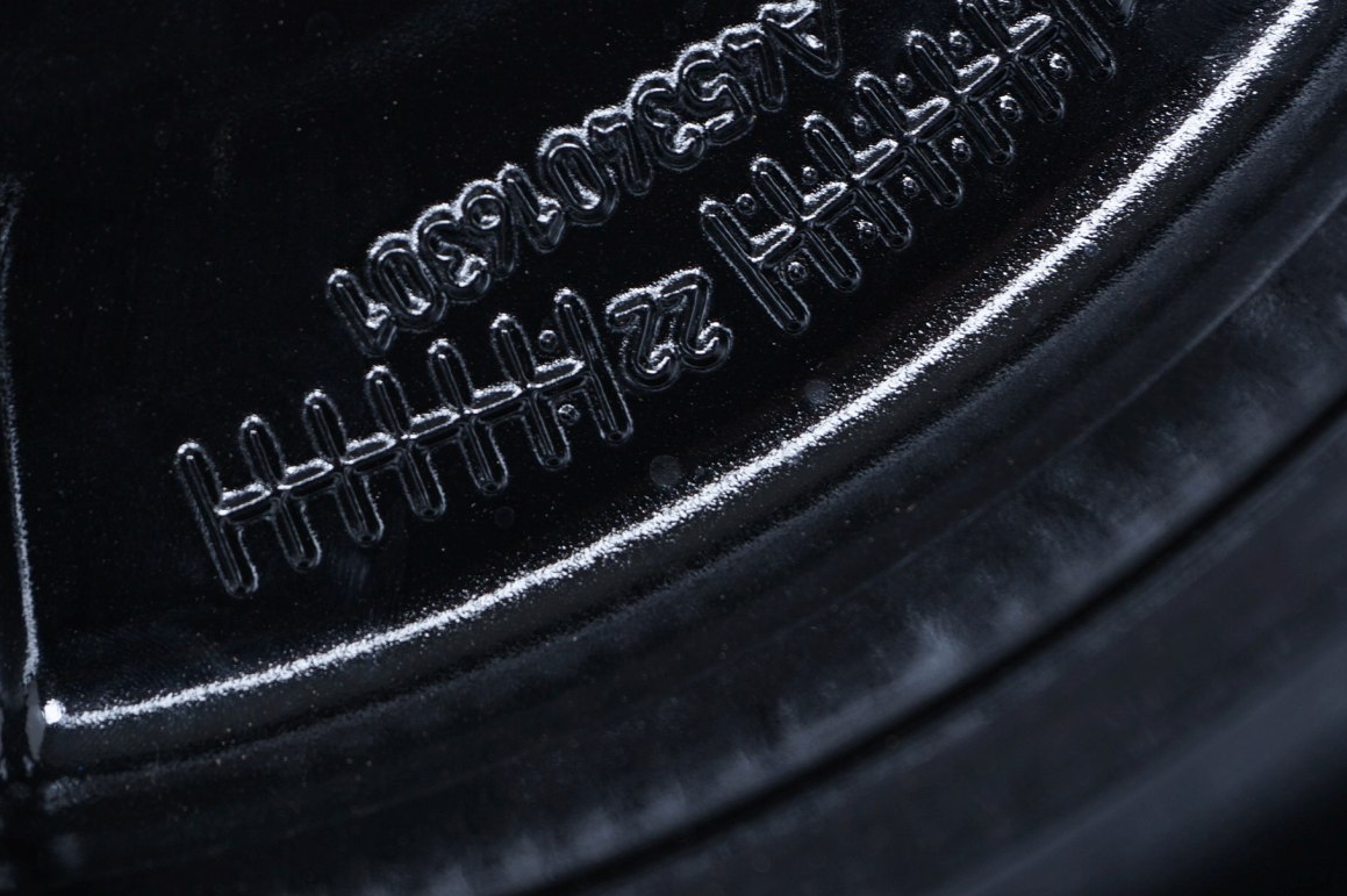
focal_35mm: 116
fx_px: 4337
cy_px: 184
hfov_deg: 17.7
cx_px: 708
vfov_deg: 11.8
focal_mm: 70
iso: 250
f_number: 7.1
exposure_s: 1/100
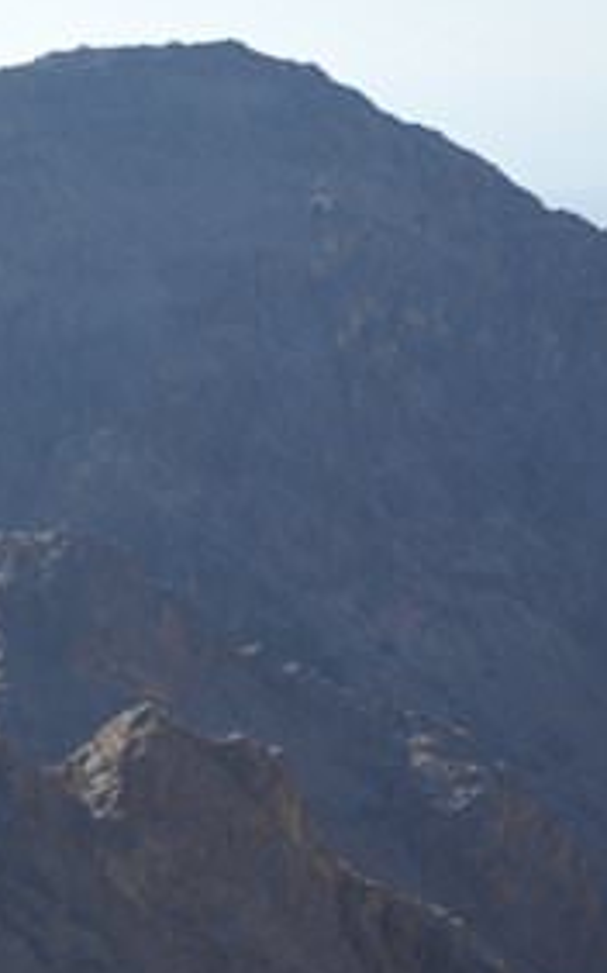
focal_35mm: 104
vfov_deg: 19.7
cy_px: 833
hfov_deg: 12.4
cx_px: 593
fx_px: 2756
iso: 200
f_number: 9
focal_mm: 32
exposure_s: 1/320
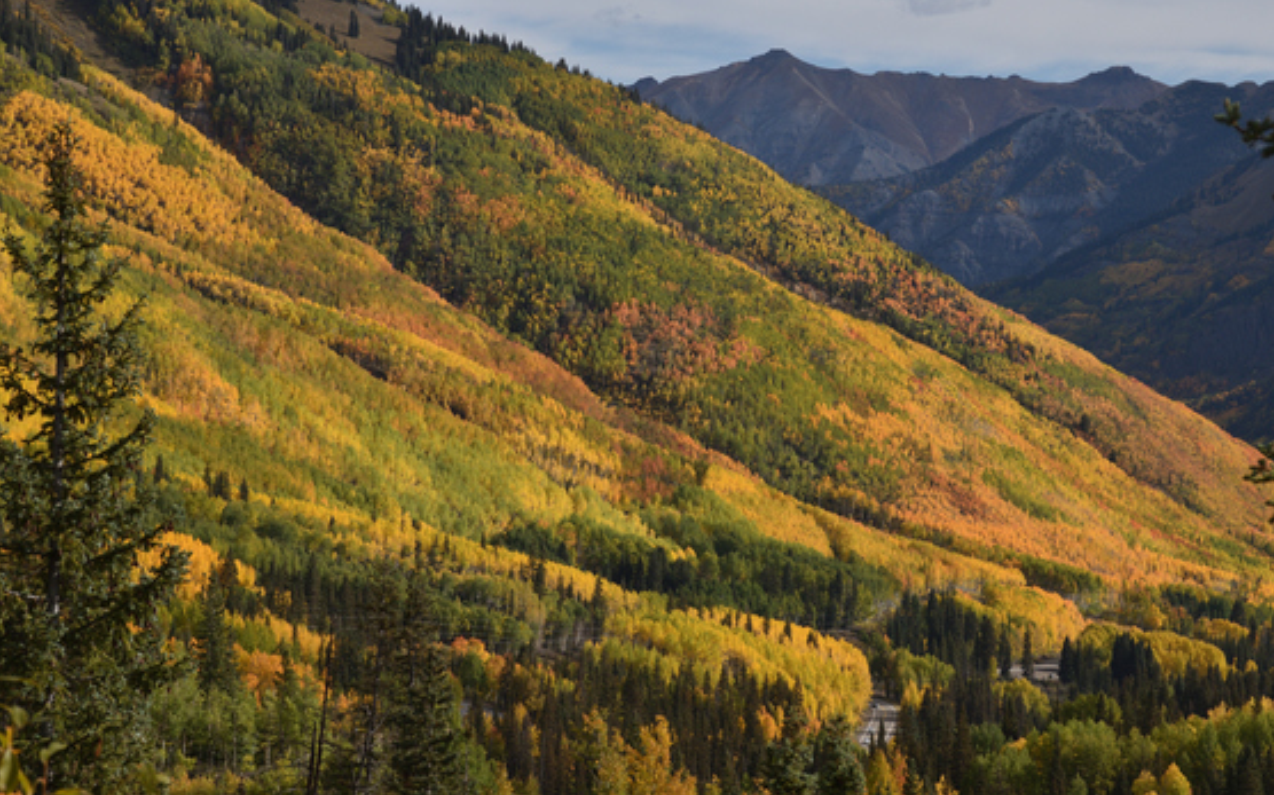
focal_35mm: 116
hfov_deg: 18.1
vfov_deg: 11.3
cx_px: 639
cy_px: 418
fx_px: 4009
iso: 200
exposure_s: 1/640
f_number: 11
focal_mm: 75
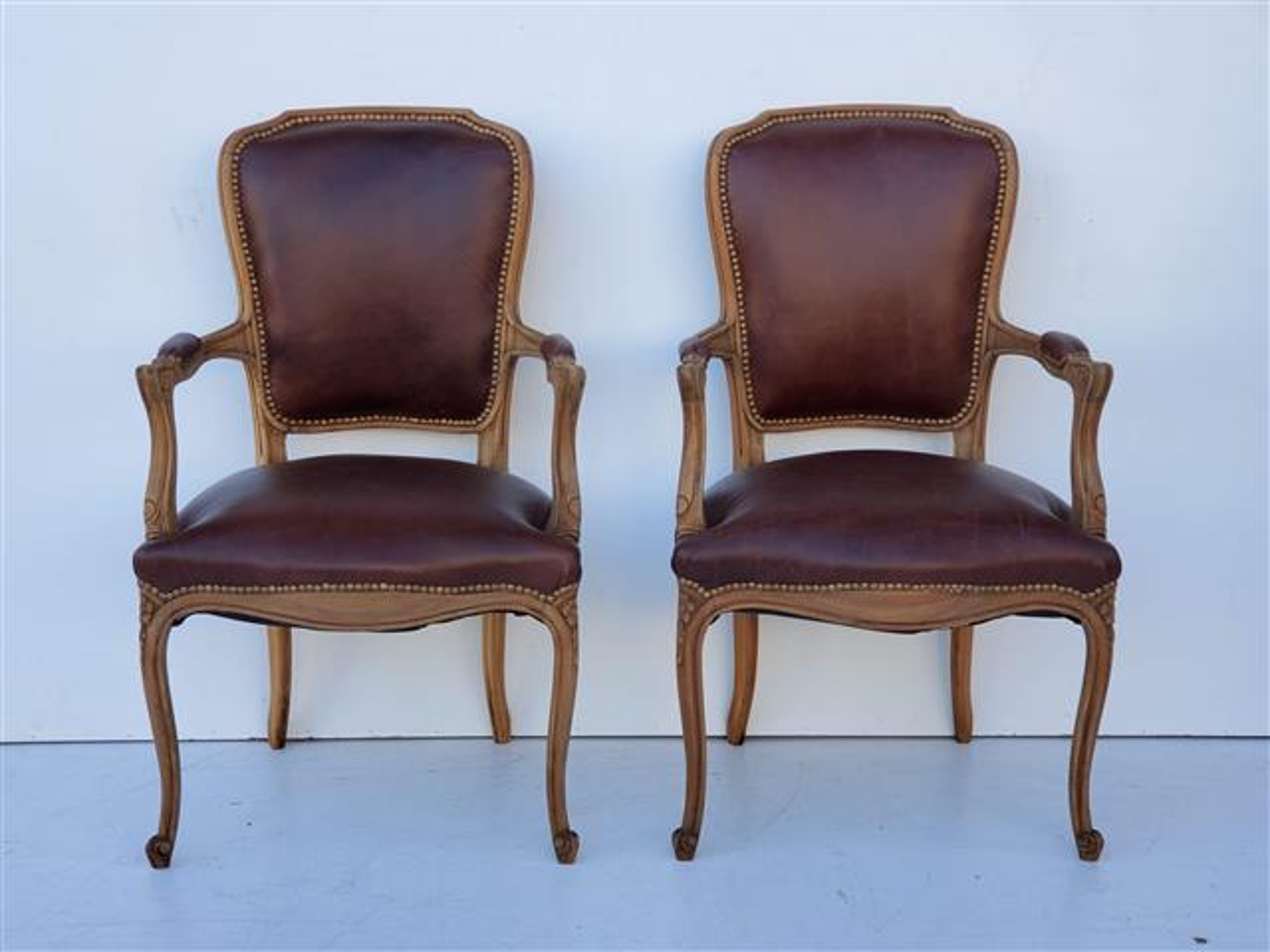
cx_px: 635
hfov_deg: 36.8
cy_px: 476
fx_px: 1908
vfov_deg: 28.0
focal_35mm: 52
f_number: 2.4
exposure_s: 1/120
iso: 80
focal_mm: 6
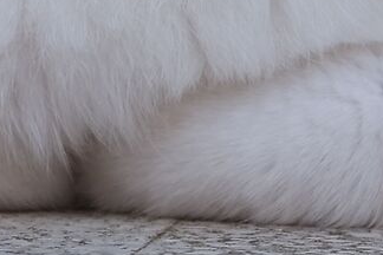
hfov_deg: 2.8
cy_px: -470
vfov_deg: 1.8
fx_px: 7968
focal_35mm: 749
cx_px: -85
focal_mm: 67.1
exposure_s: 1/100
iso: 320
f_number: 5.6
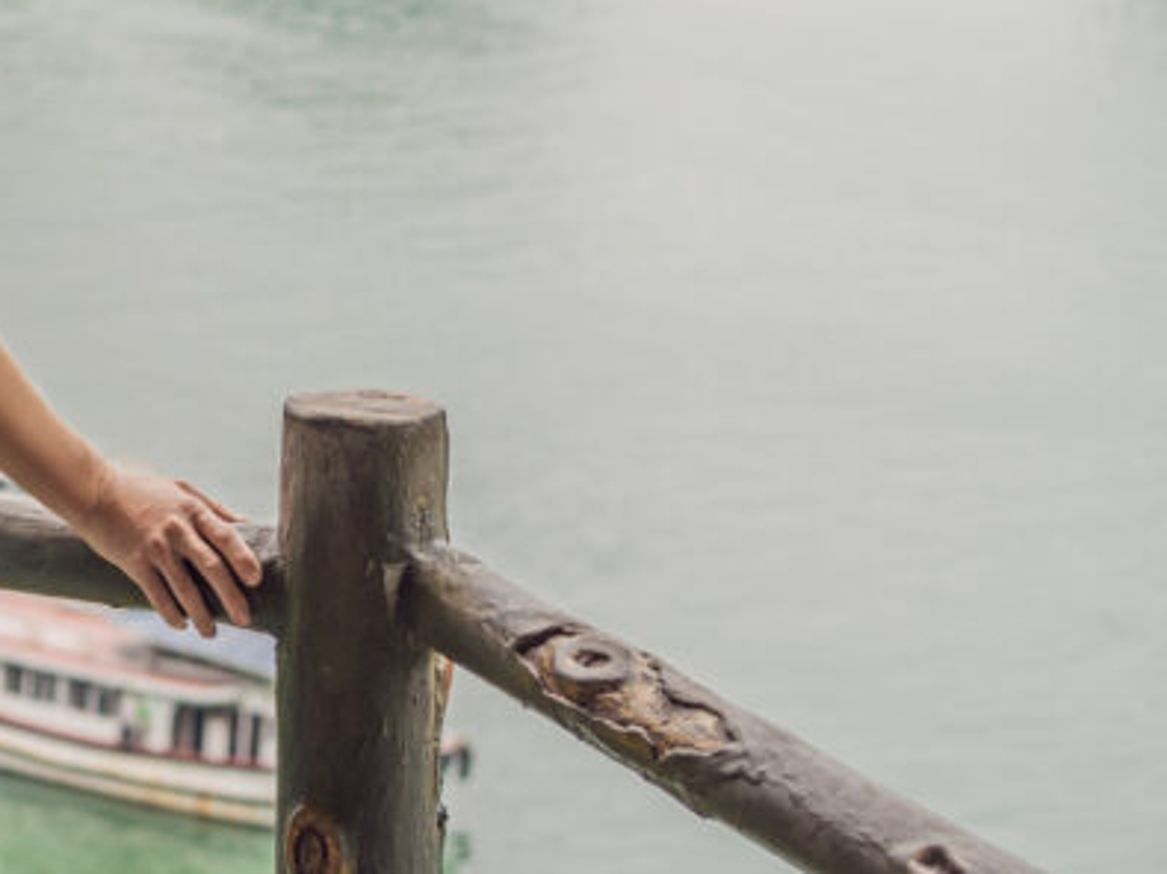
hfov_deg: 14.2
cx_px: 80
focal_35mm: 137
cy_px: -46
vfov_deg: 10.7
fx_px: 4617
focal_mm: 55
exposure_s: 1/500
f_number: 4
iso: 100
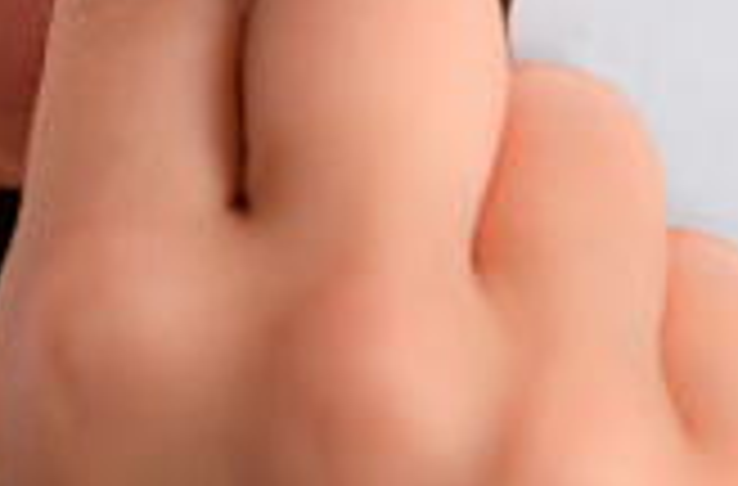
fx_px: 4779
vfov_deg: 5.8
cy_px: -153
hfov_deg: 8.8
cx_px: 376
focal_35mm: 234
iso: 125
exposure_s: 1/160
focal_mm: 50
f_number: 6.3
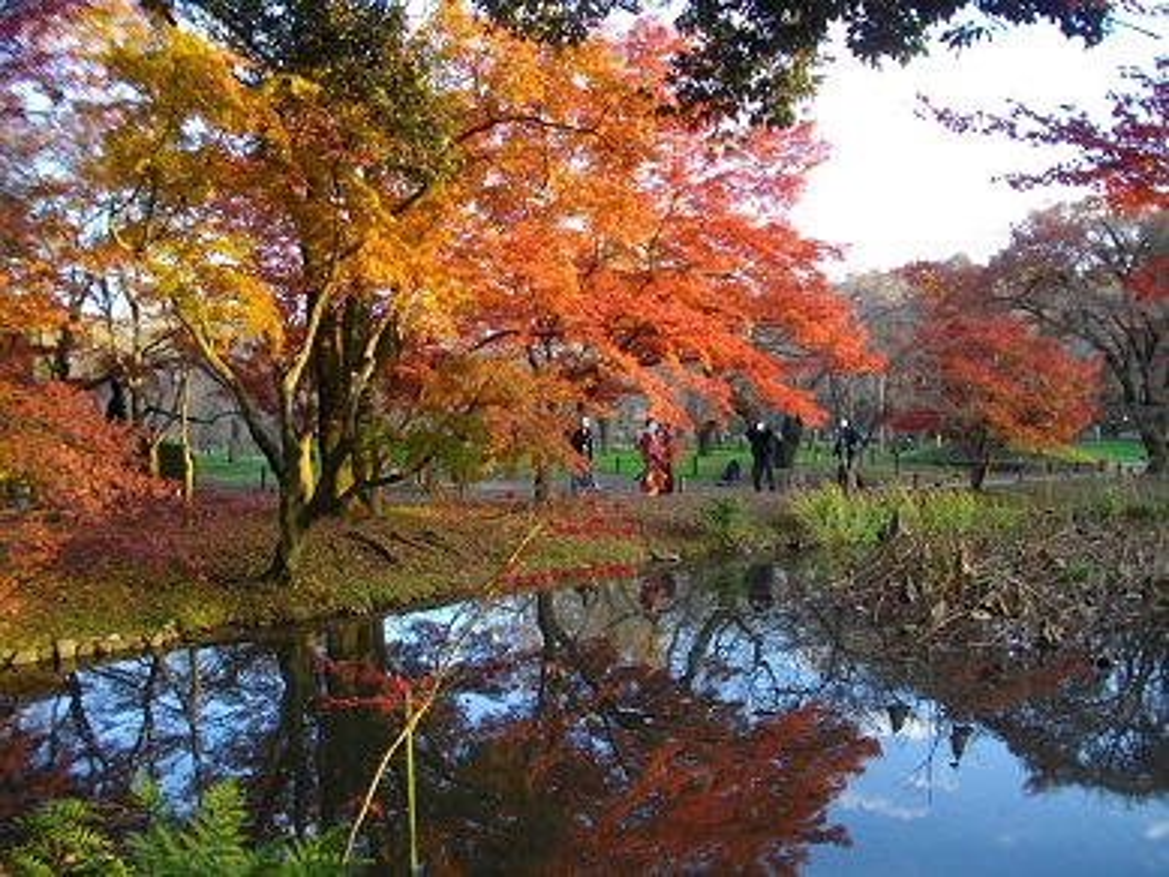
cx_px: 584
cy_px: 438
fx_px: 1081
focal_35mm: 32
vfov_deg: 44.2
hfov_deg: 56.8
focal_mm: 5.7
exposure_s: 1/125
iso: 200
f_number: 2.9
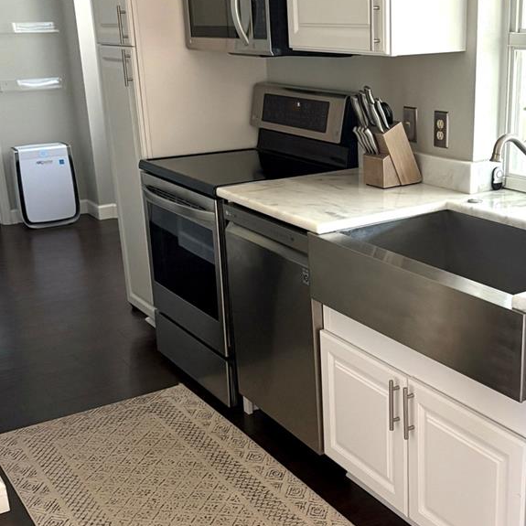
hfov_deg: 35.0
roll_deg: +1.3
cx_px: 353
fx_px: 825
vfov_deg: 35.3
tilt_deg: -18.6
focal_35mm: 48
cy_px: 294
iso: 320
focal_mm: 5.96
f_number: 1.6
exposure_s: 1/60
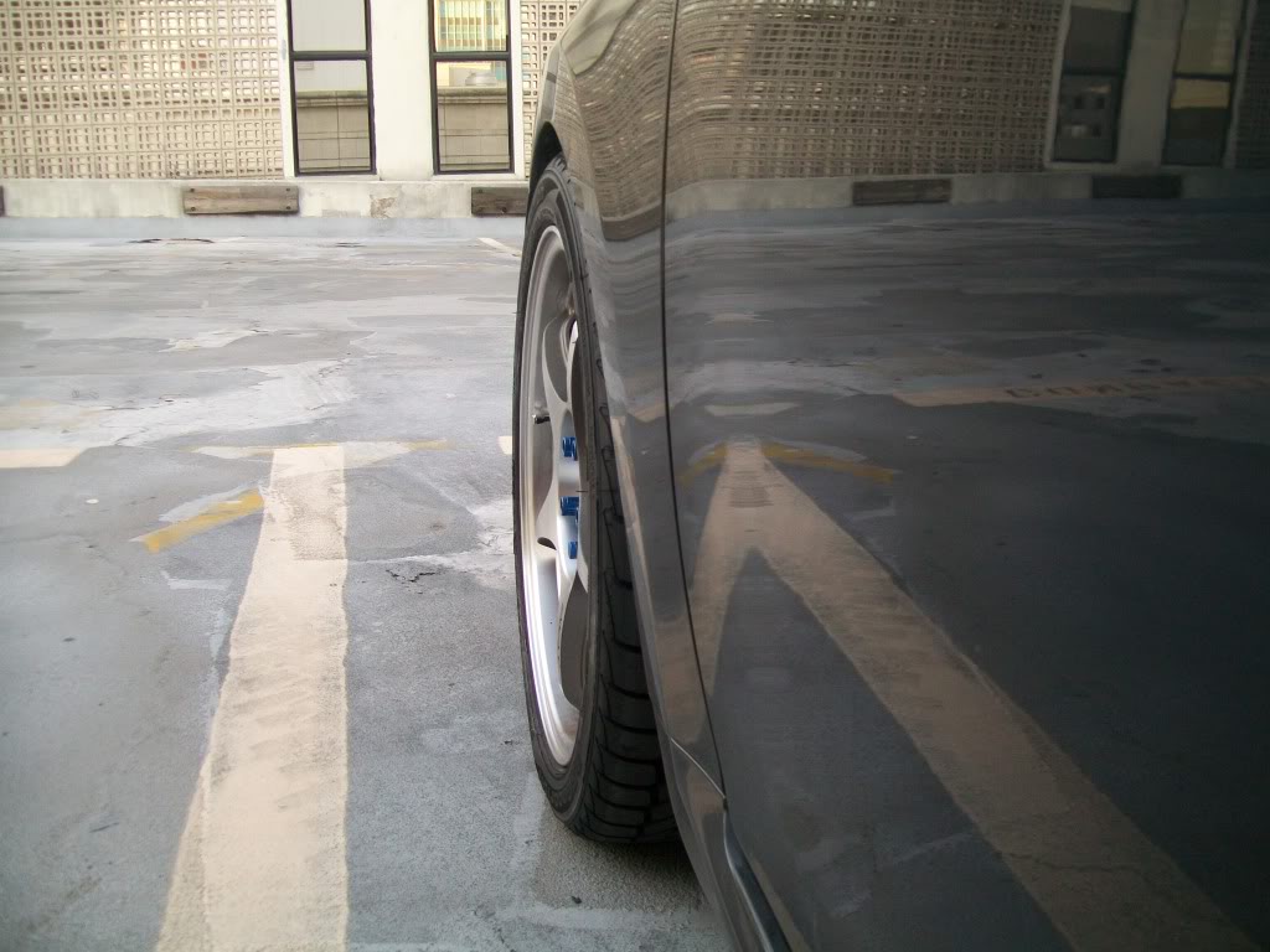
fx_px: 1247
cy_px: 476
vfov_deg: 41.8
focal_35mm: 34
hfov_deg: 54.0
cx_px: 635
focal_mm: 6.1
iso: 92
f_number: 2.7
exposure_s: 1/60
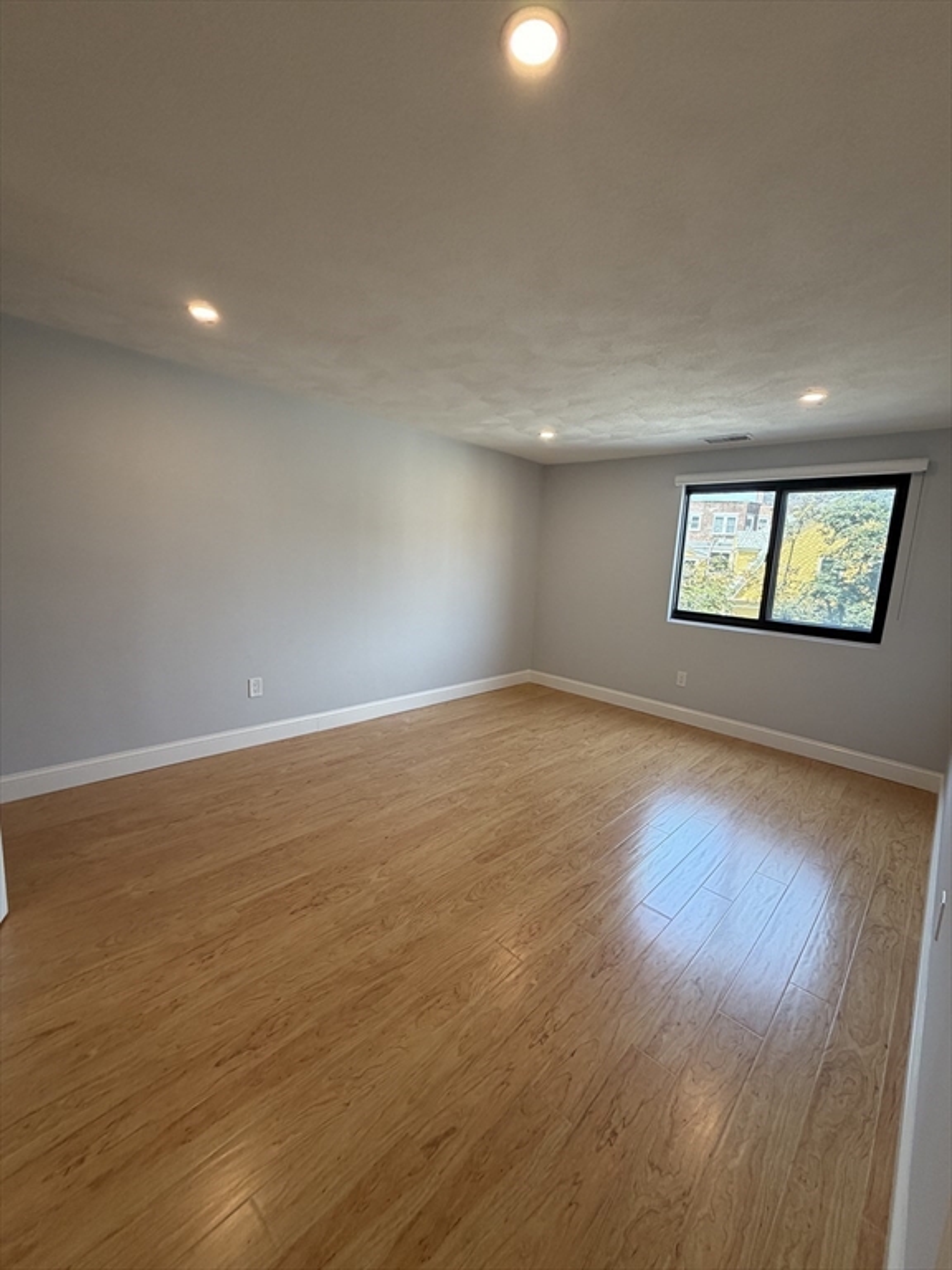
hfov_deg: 85.7
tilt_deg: -11.0
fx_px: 513
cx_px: 476
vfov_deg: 102.1
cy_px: 635
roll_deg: -2.1
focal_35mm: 14
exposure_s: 1/120
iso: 125
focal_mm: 2.22
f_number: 2.2
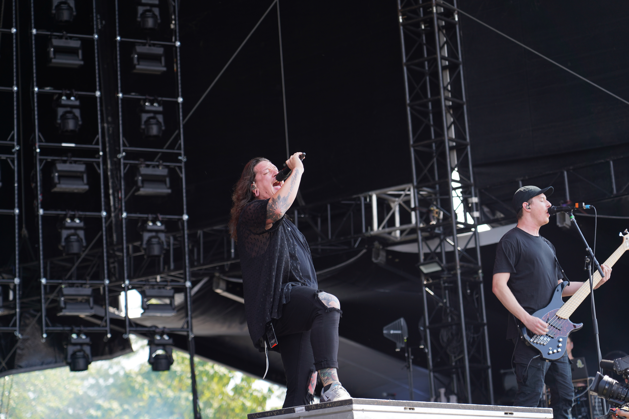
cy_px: 210
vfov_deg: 13.0
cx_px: 314
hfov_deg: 19.5
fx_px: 1834
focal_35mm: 105
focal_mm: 105
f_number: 4.5
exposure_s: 1/160
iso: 100
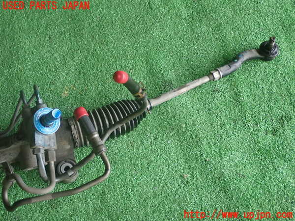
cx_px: 148
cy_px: 110
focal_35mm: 62
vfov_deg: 23.7
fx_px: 528
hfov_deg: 31.2
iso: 800
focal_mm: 11.09
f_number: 3.6
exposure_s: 1/50
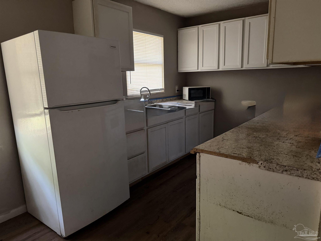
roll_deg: +1.6
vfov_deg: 56.8
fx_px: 223
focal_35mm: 24
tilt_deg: -11.4
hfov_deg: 71.6
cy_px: 120
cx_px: 160
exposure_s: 1/35
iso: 1000
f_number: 1.78
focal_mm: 6.76
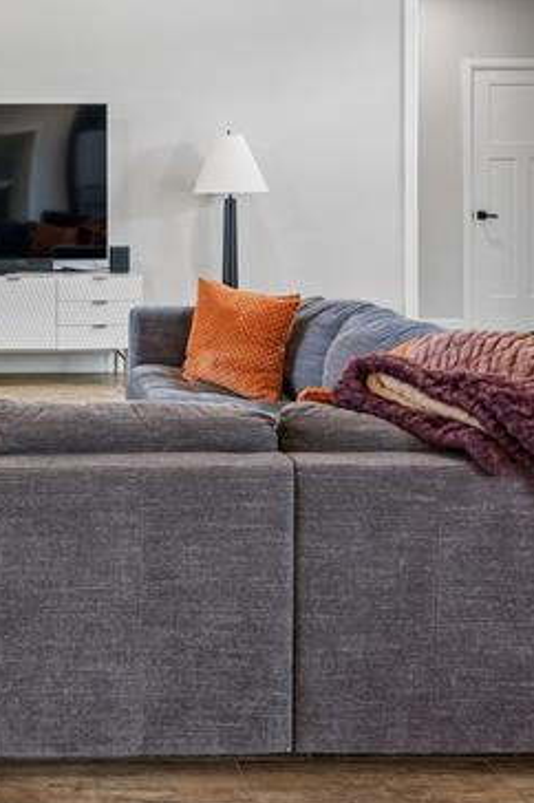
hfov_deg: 27.8
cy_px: 185
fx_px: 1003
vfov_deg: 42.1
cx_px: -14
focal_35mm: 45
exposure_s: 1/5
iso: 200
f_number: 8
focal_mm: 16
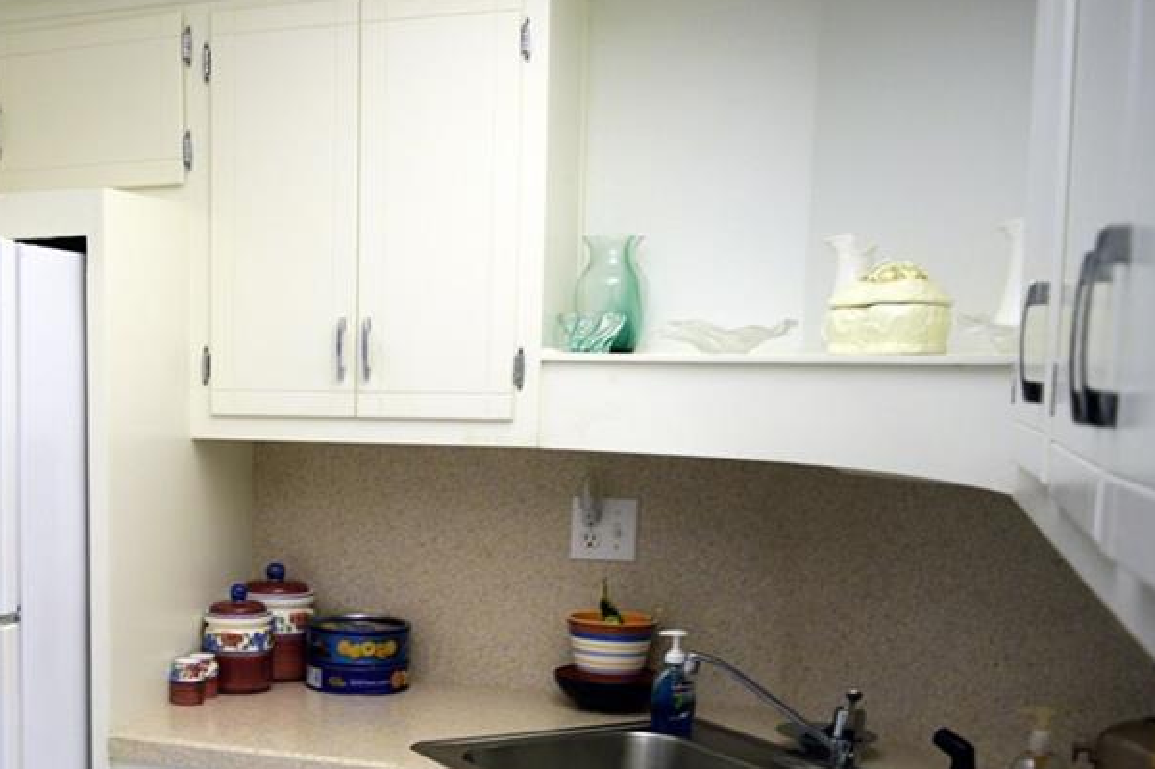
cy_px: 611
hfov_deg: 40.5
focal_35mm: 46
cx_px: 190
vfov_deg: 28.6
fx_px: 1475
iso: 400
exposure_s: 1/50
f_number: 3.5
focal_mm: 18
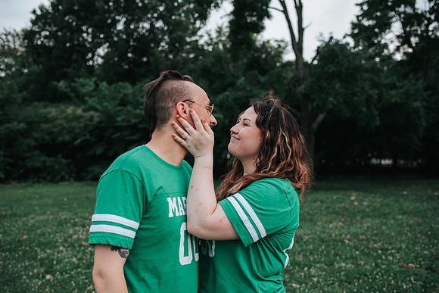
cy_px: 146
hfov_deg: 54.4
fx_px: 427
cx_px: 220
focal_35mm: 35
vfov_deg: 37.9
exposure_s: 1/1000
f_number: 3.2
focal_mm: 35
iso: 560
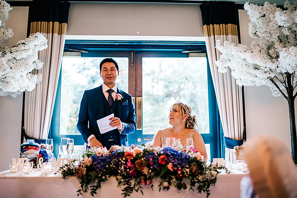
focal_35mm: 36
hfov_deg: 53.4
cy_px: 99
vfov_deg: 37.1
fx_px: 295
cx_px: 148
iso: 200
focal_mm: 35
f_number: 1.4
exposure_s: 1/250
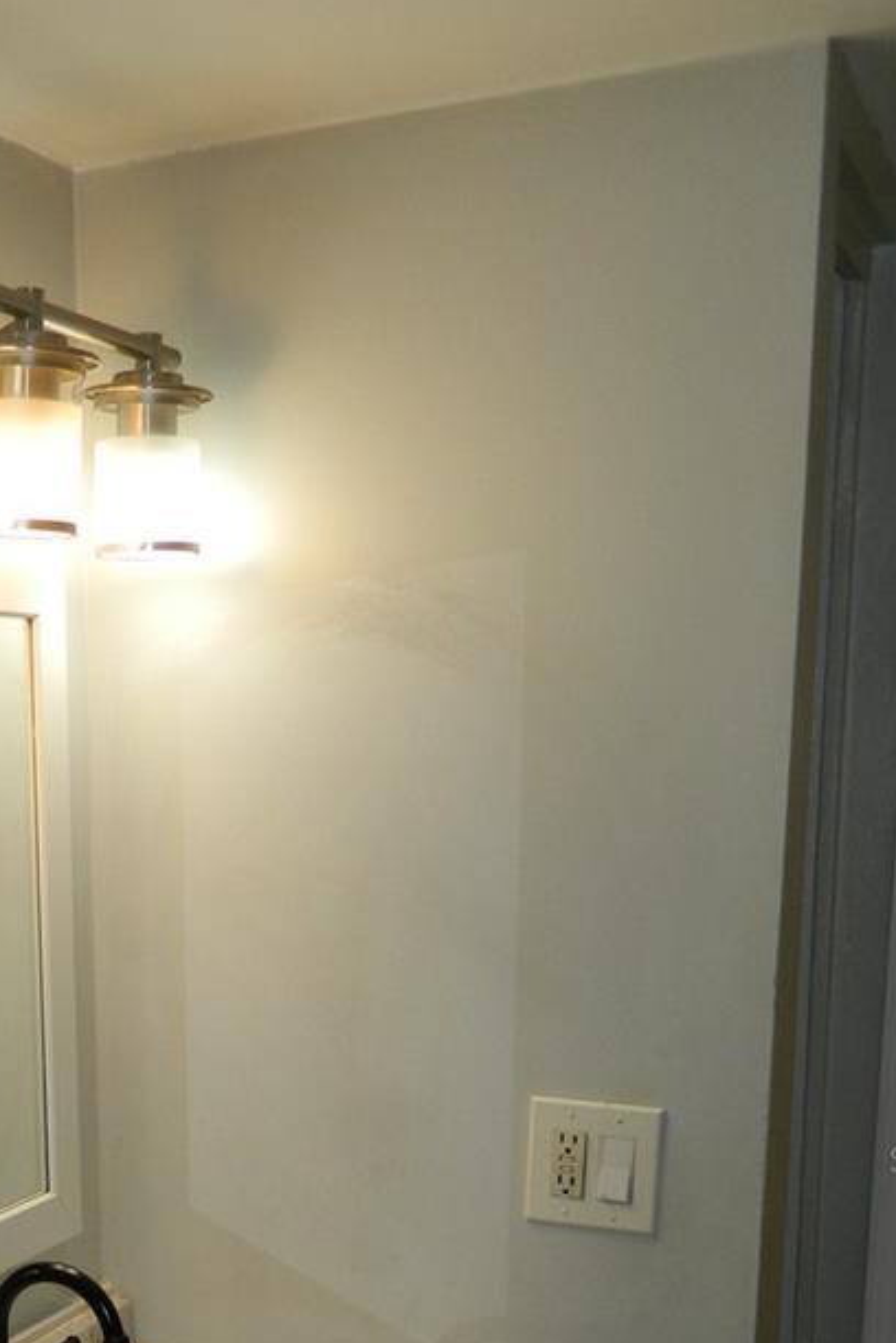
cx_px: 57
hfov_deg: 25.5
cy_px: 1159
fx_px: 1904
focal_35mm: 51
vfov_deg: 36.9
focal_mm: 4.5
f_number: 3.1
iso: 80
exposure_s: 1/40
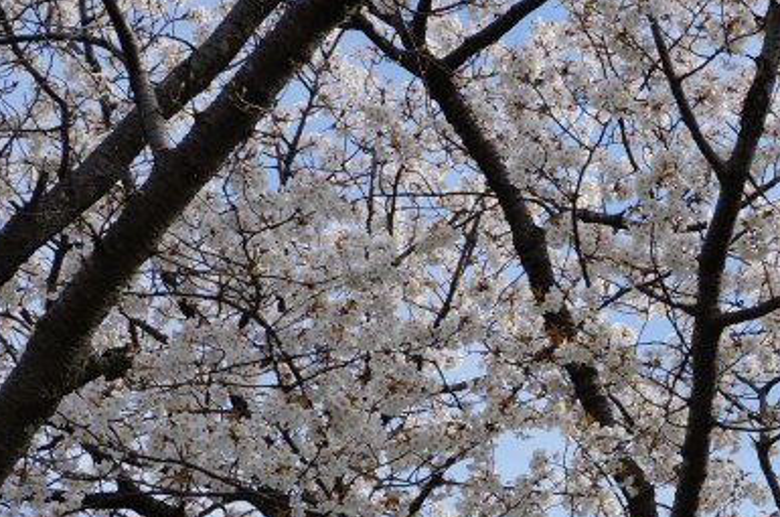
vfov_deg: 12.8
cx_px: 792
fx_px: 2277
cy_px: 507
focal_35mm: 105
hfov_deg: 18.9
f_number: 13
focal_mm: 27
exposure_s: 1/200
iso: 200
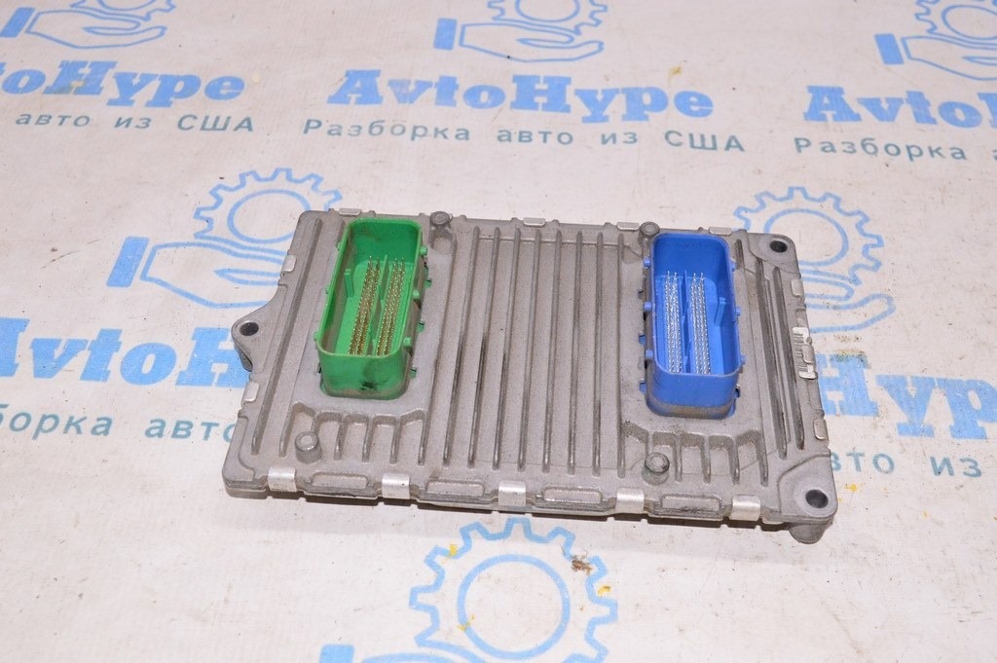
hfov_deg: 49.6
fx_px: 1079
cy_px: 332
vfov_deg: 34.2
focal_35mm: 39
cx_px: 498
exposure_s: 1/160
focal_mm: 26
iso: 1600
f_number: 8
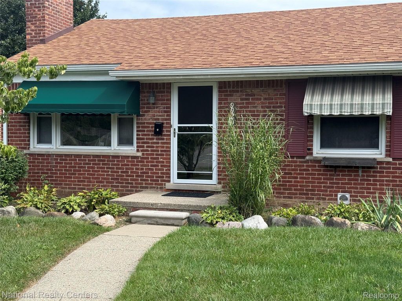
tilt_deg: -2.0
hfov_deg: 39.7
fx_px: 557
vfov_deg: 30.3
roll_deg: +0.1
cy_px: 150
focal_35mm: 48
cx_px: 201
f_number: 1.78
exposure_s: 1/2976
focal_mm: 6.76
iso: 80
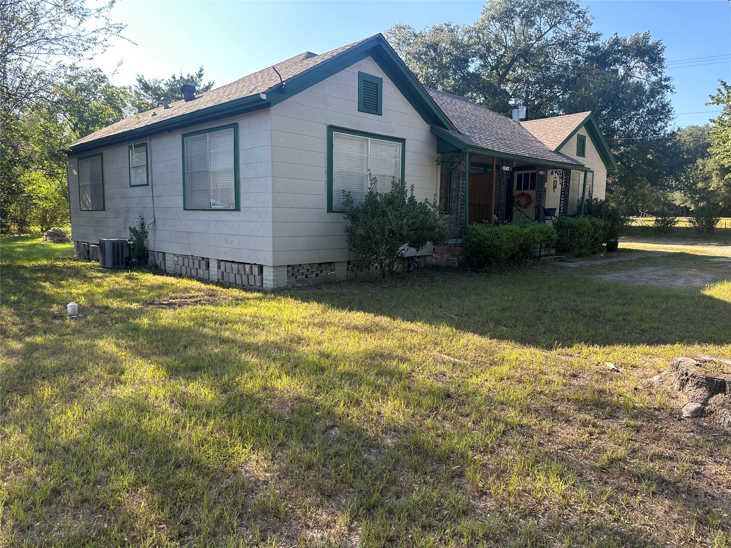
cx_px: 366
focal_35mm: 24
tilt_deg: -5.0
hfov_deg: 71.6
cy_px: 274
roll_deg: -1.7
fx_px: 507
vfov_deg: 56.8
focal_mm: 6.86
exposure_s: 1/694
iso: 80
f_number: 1.78
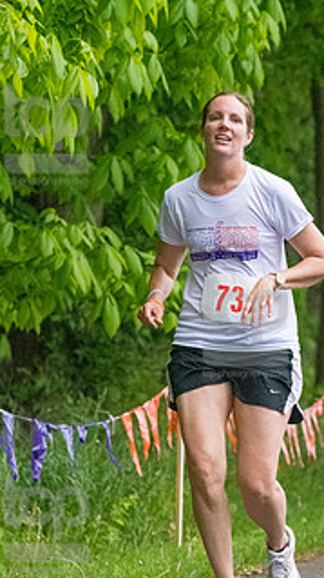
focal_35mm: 377
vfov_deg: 5.7
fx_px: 5769
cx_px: 245
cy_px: 328
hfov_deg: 3.2
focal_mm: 170
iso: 6400
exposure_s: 1/1250
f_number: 5.6
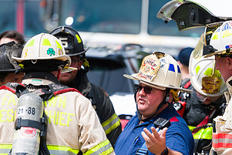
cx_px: 153
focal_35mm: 385
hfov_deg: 5.4
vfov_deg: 3.6
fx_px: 2482
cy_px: 119
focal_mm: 200
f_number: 3.2
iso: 200
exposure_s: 1/2000
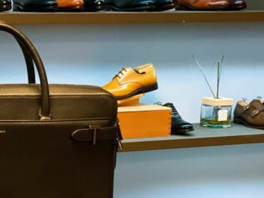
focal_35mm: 127
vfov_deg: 11.6
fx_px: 969
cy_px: 201
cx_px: -8
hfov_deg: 15.2
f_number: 2
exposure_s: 1/100
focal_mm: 6
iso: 200
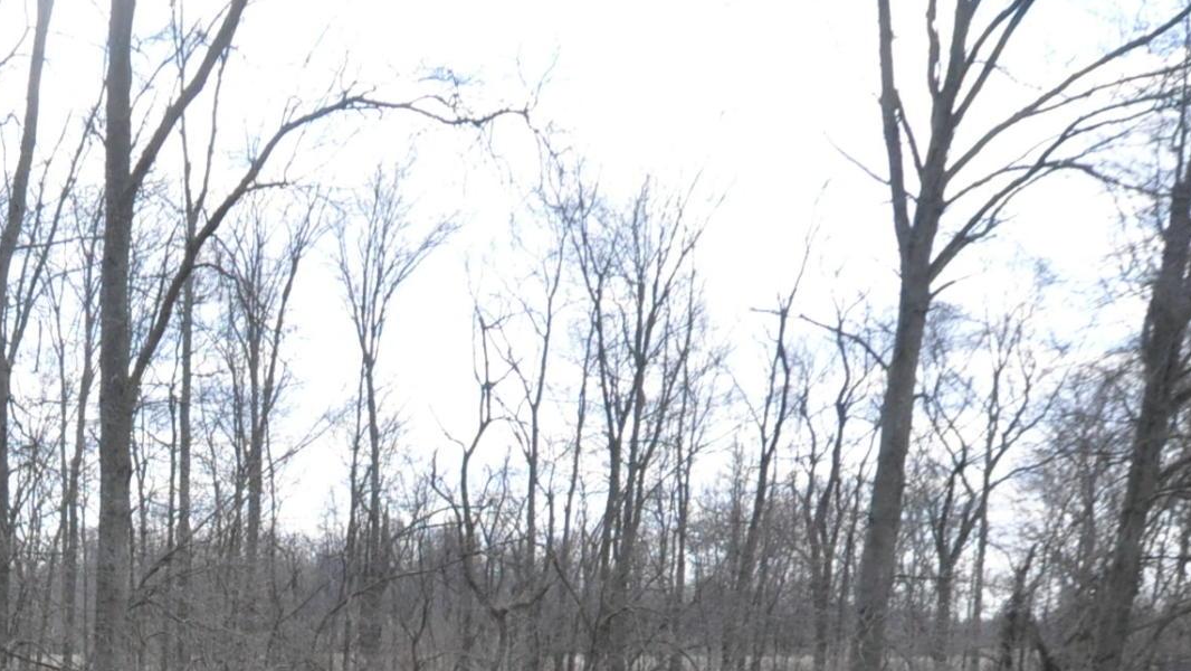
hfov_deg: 35.7
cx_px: 20
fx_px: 1674
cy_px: 944
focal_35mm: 53
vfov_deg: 20.1
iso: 1000
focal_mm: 12
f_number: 7.1
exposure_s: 1/1250
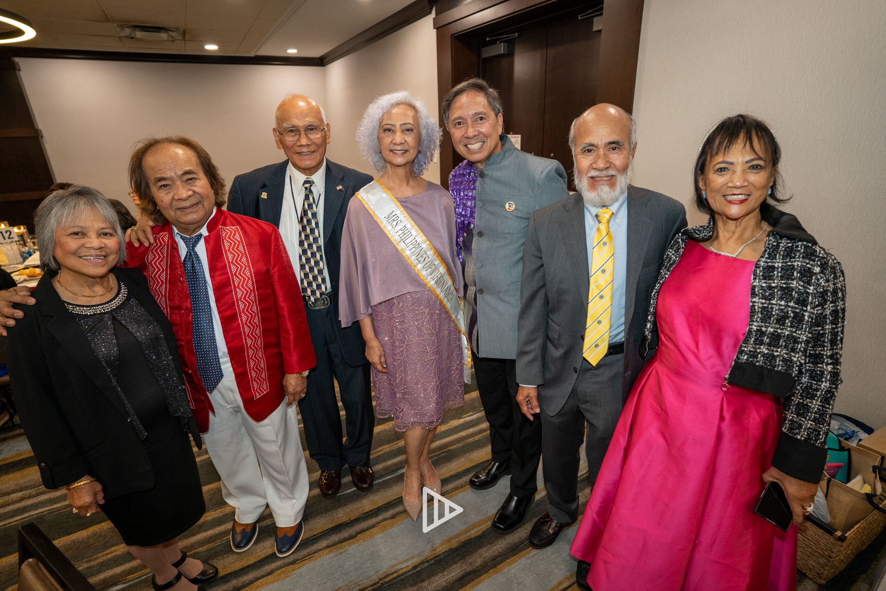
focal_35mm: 17
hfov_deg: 93.3
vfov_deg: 70.4
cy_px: 296
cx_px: 443
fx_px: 418
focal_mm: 17
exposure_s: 1/125
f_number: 2.8
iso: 1600
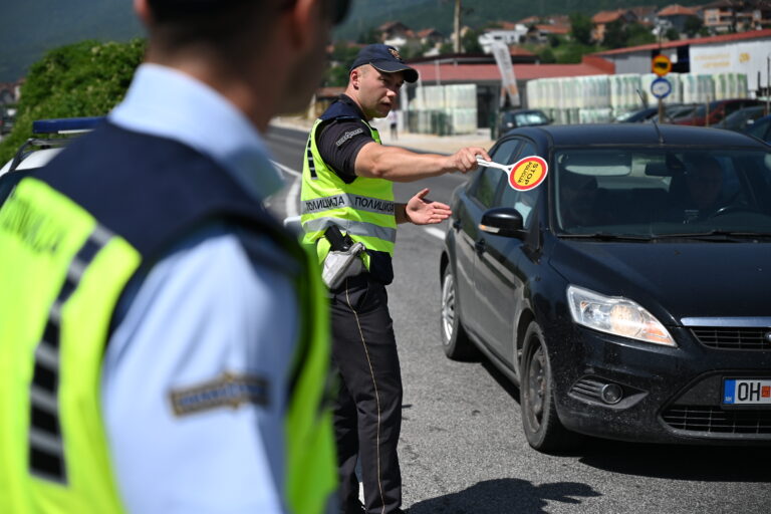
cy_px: 257
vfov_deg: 19.5
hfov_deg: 28.8
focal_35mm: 70
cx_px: 386
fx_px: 1499
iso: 125
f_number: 4
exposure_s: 1/2000
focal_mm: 70
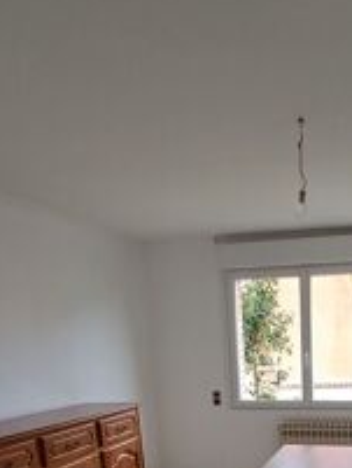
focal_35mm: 34
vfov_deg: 47.0
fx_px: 460
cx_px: 310
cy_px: 444
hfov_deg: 39.2
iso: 80
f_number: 2.2
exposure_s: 1/40
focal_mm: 1.64
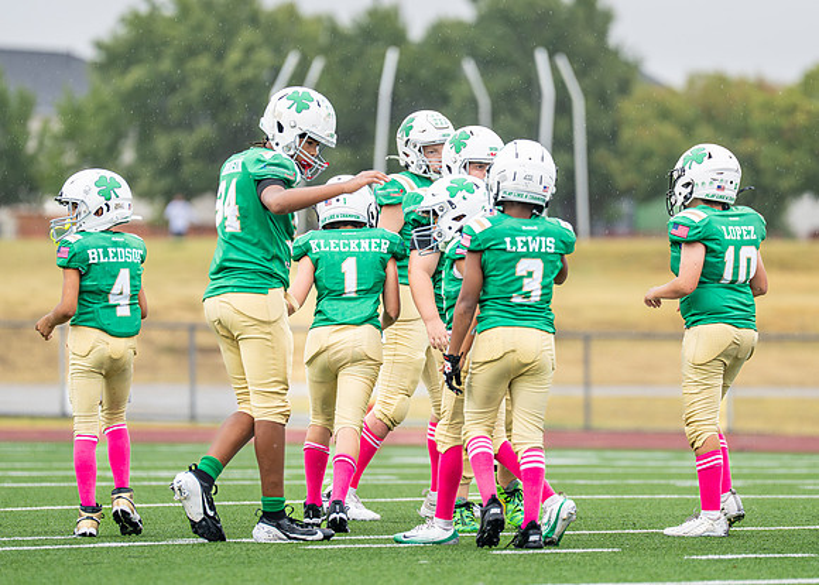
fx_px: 7705
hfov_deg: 6.1
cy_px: 289
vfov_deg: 4.3
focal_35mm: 331
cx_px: 435
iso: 500
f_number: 2.8
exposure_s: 1/1000
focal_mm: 200
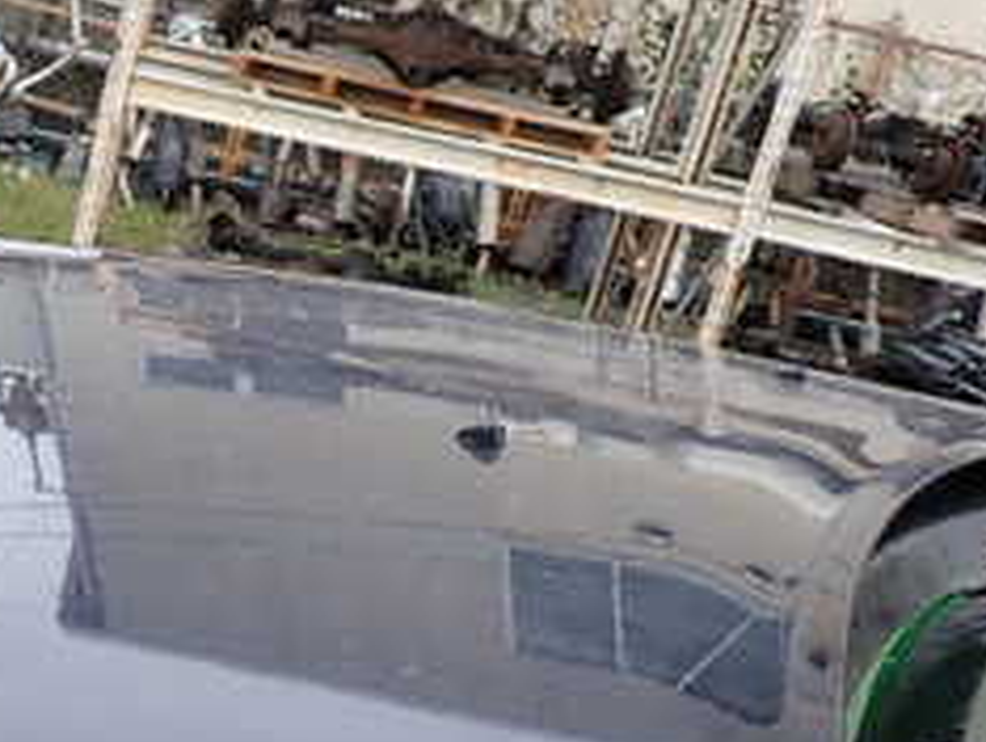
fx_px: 1825
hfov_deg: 28.3
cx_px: -13
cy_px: 599
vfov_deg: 22.6
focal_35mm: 64
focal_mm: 4.5
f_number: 2.8
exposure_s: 1/160
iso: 100
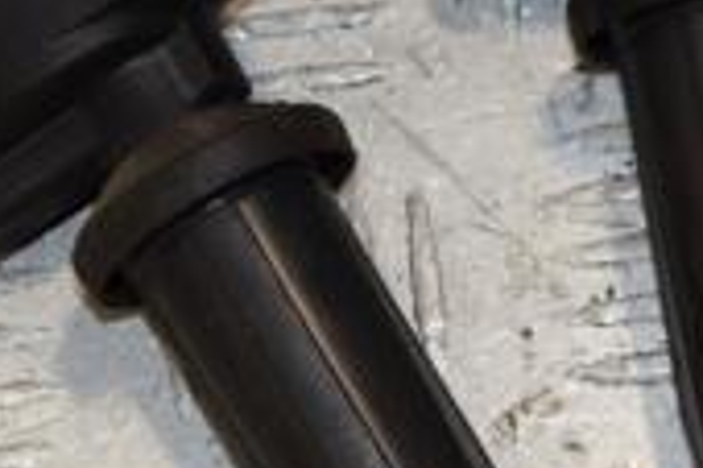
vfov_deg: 5.7
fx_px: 4658
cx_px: 753
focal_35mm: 239
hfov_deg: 8.6
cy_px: 162
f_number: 8
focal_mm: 45
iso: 800
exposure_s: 1/200
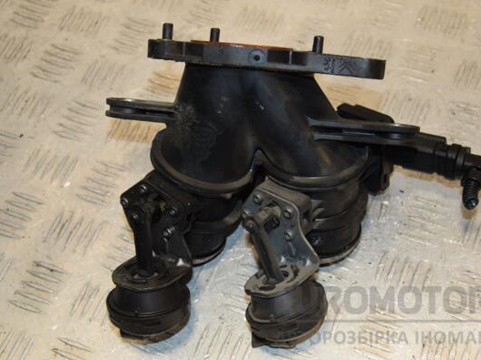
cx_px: 257
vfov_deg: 21.3
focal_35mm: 69
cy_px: 179
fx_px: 959
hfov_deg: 28.2
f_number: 5.6
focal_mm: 42
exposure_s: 1/200
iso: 800
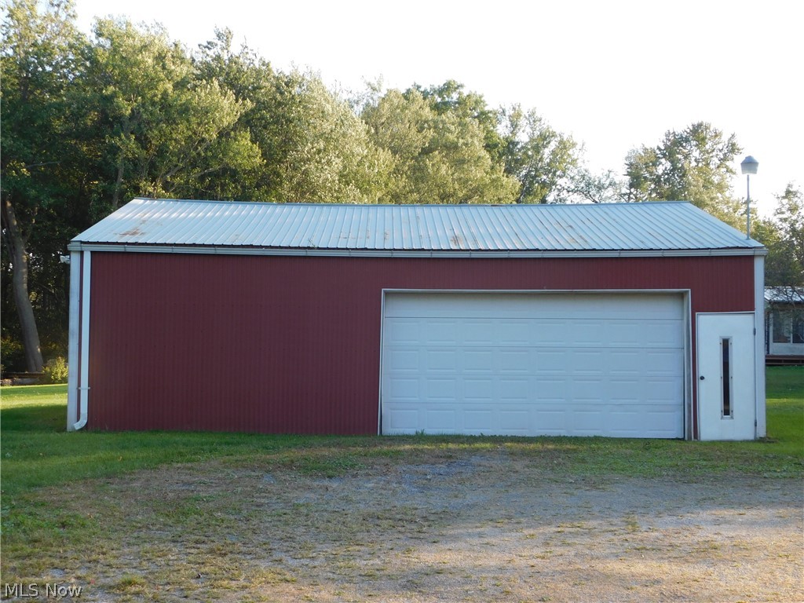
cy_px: 302
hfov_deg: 37.5
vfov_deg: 28.6
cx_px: 402
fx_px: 1185
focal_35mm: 51
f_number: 3.8
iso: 125
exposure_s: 1/200
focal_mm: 9
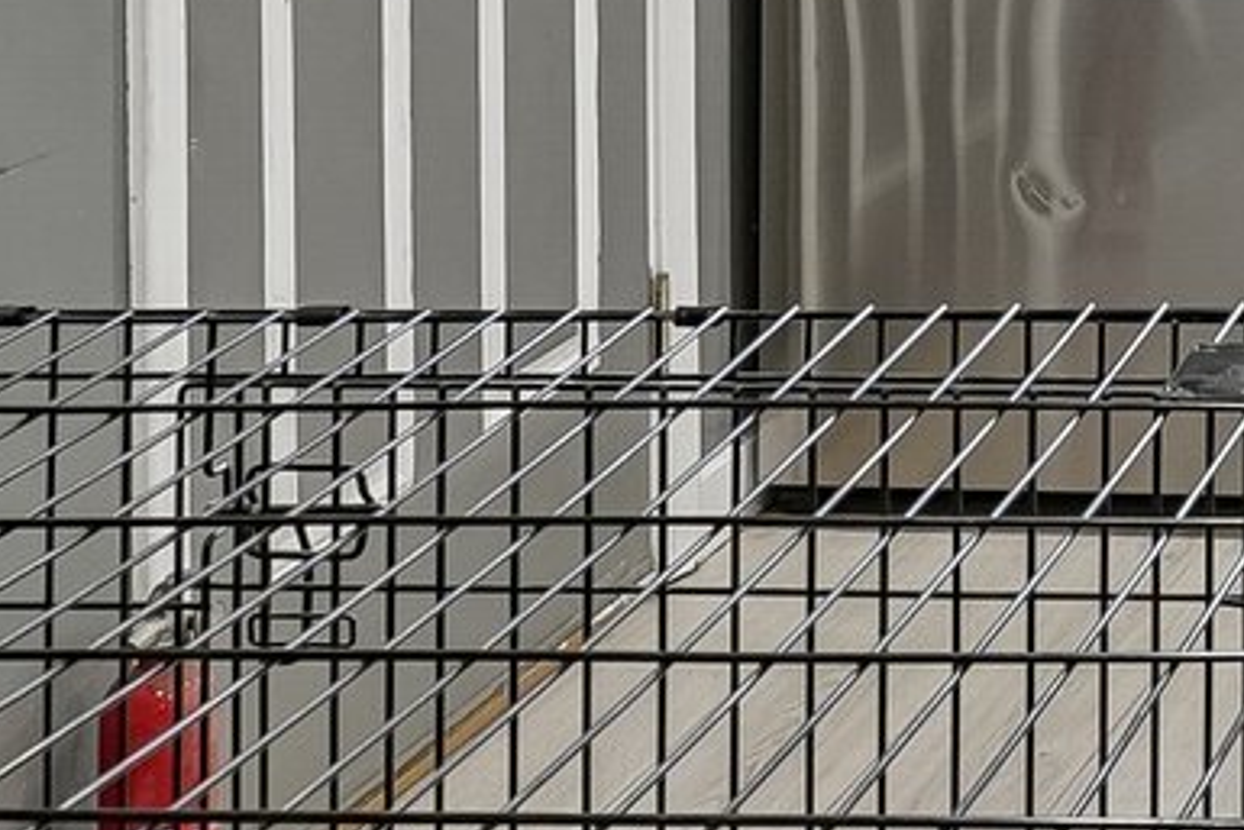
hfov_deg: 16.7
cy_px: -686
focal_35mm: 101
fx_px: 3491
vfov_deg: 12.4
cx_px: 2249
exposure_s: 1/25
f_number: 8
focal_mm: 19
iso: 400
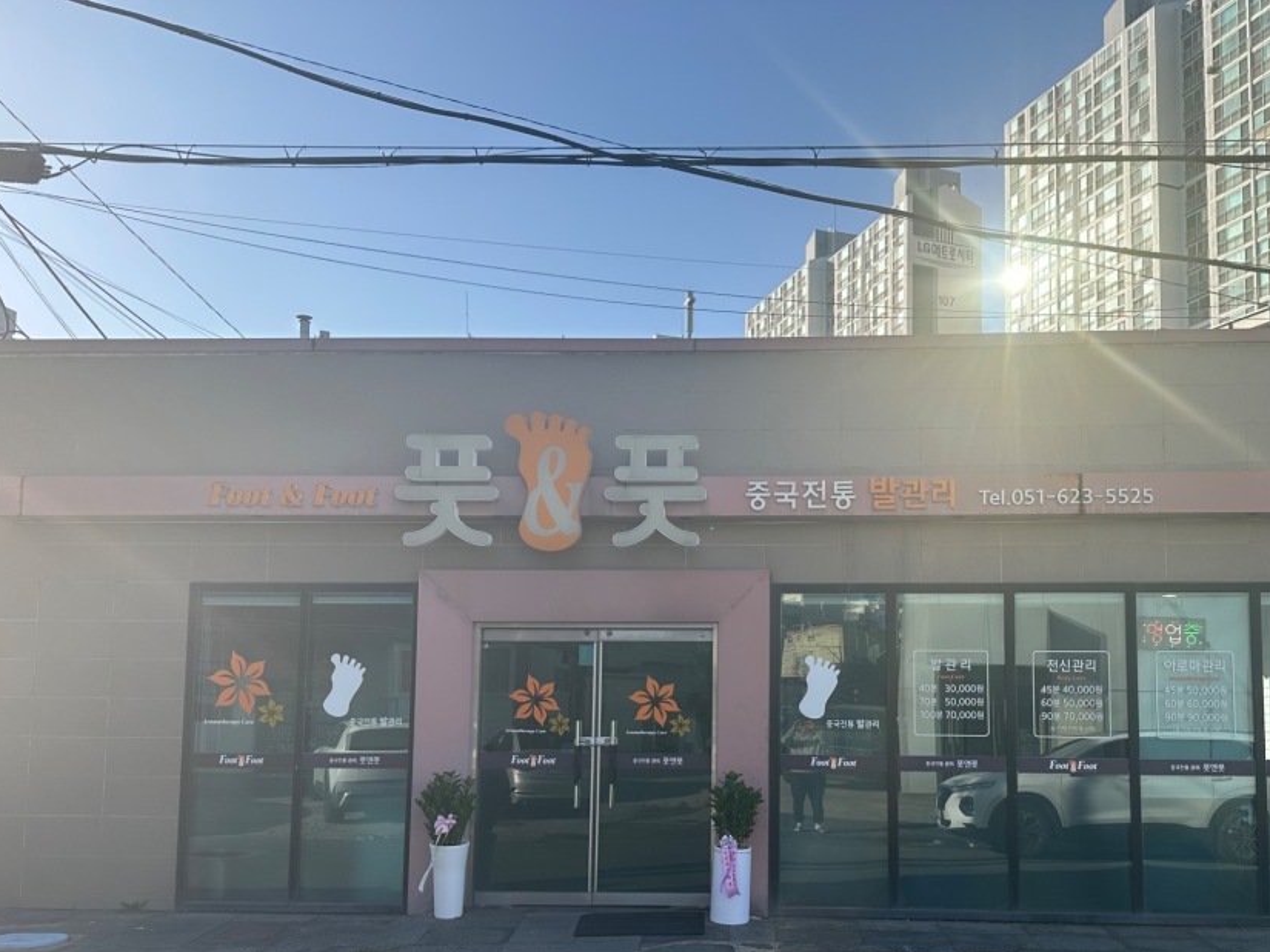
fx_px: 1174
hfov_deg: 56.5
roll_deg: -0.4
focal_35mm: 32
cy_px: 633
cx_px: 740
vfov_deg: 43.6
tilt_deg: +4.0
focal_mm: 6.86
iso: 80
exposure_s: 1/2967
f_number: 1.78
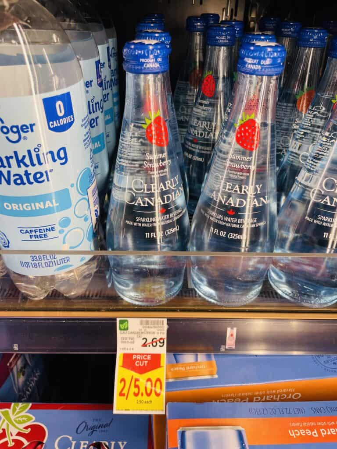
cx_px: 168
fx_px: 337
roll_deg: -3.0
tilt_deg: -26.4
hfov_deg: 53.1
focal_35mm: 26
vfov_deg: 67.3
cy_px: 224
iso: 64
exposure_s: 1/121
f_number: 1.6
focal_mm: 4.2
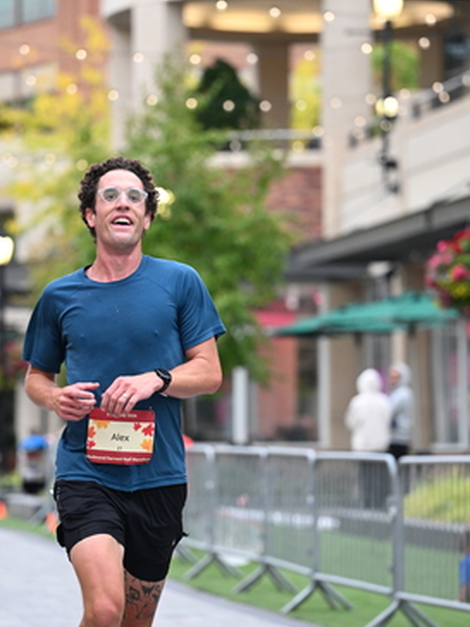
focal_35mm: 167
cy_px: 303
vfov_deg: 11.8
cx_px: 211
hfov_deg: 8.9
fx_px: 3023
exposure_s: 1/800
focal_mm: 115
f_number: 2.8
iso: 1600
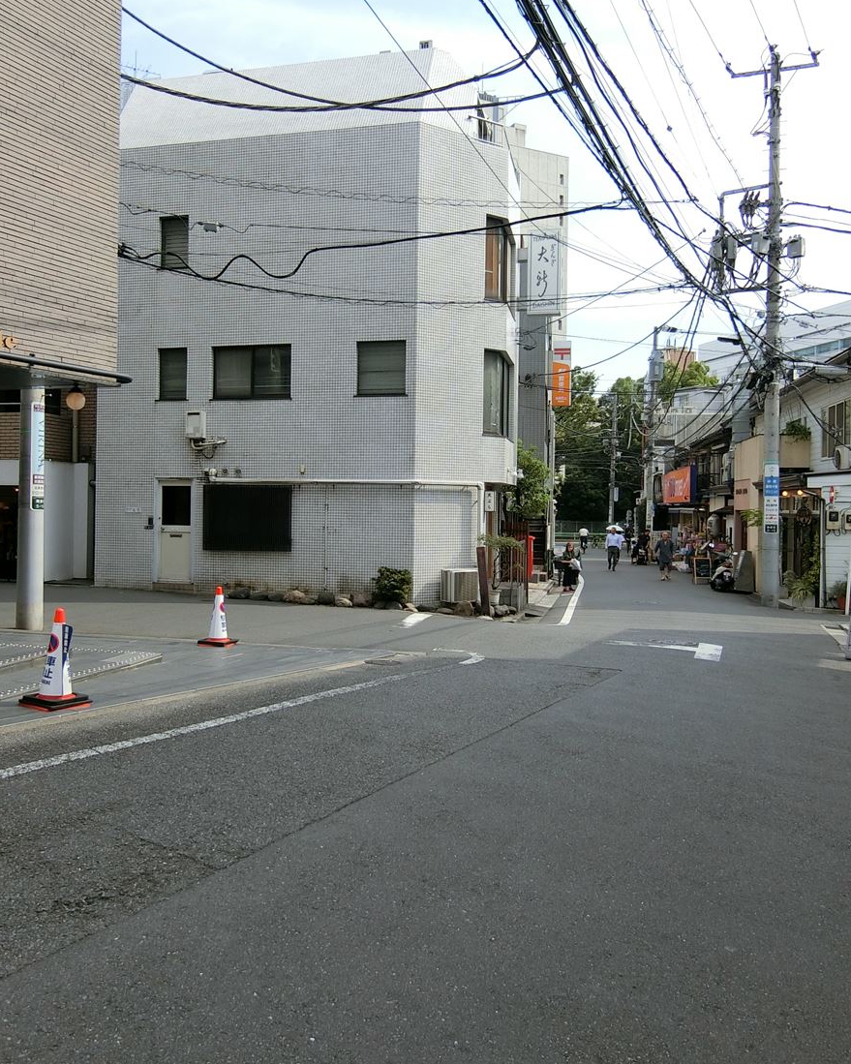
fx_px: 850
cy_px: 513
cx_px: 384
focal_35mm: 27
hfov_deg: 53.1
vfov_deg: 64.1
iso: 80
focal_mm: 4.06
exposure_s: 1/800
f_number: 2.7
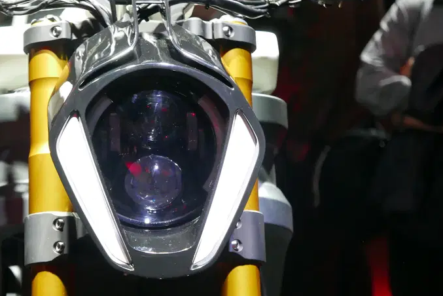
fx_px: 1637
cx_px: 151
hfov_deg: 15.4
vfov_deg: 10.3
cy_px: 136
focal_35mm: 133
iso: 1600
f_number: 2.8
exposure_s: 1/125
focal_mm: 34
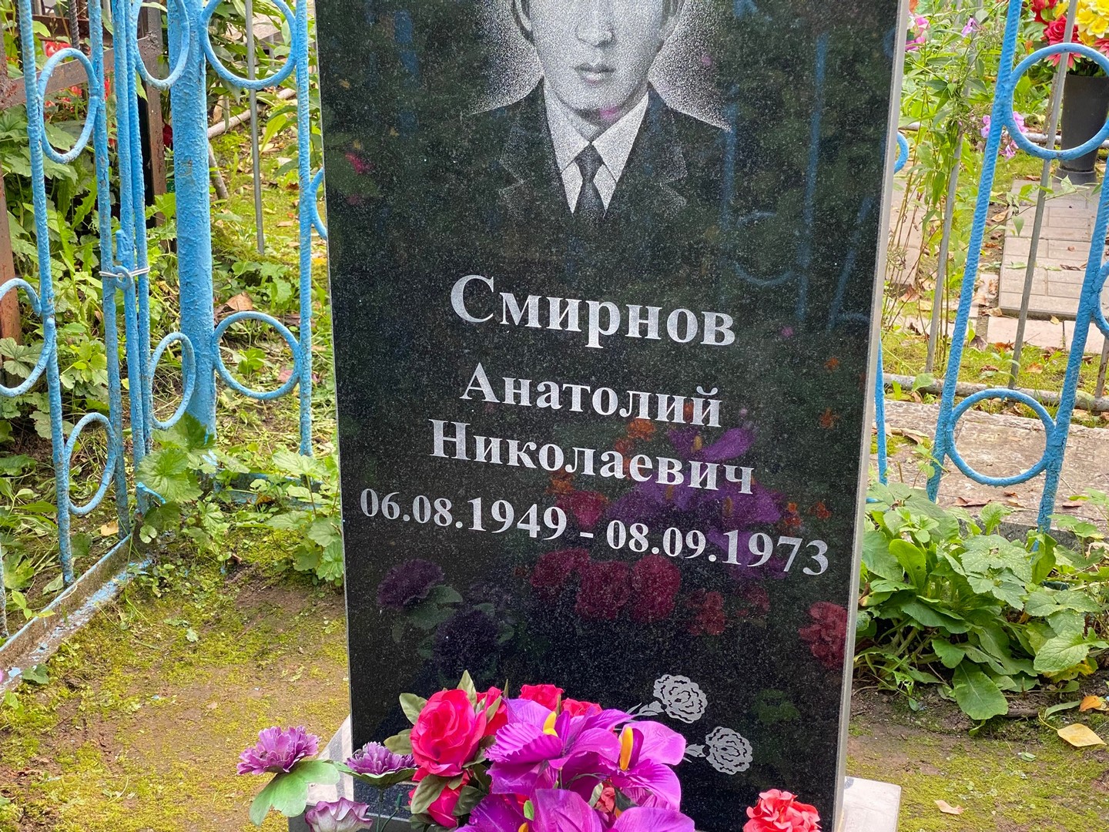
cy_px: 416
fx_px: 1666
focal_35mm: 52
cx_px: 554
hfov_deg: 36.8
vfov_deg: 28.0
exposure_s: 1/121
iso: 125
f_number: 2
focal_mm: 6
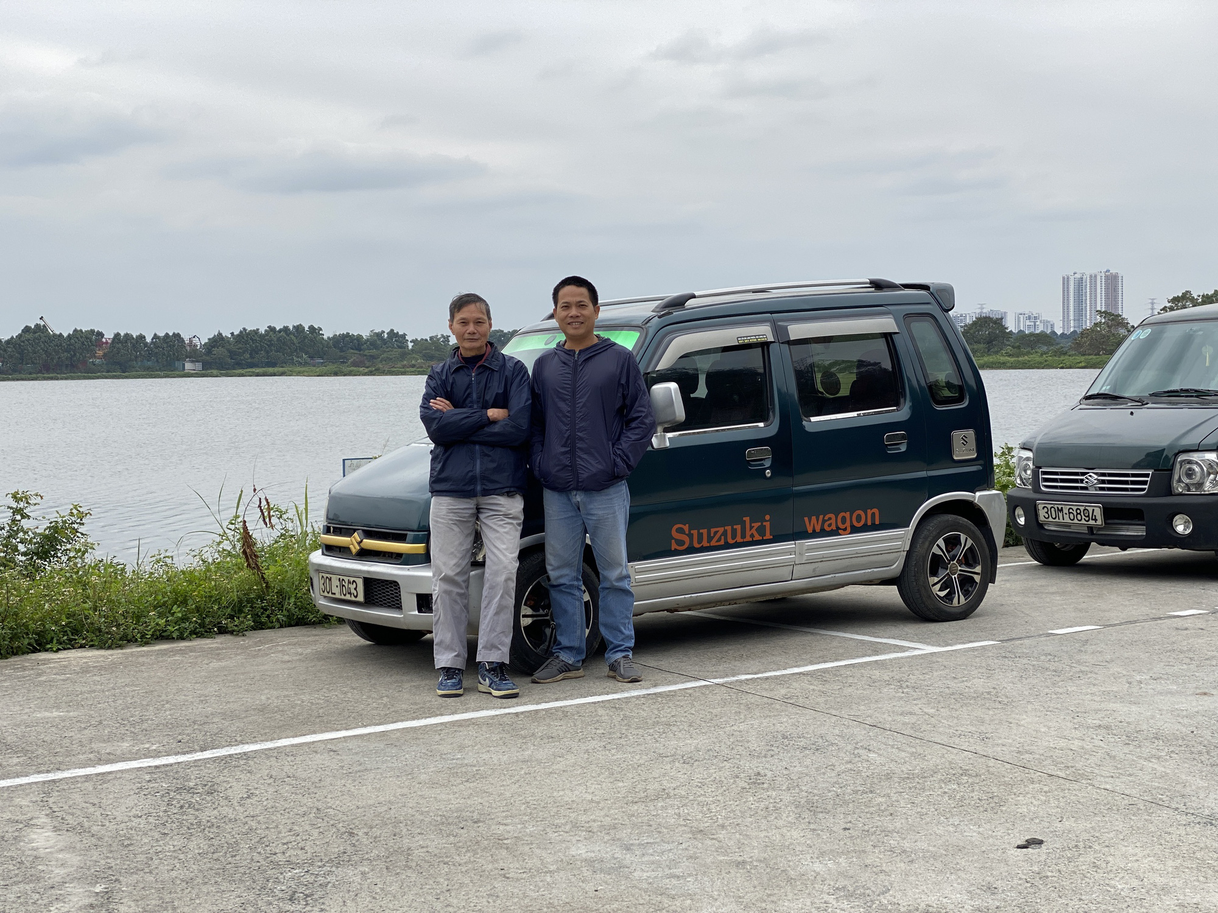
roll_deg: +0.7
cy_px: 456
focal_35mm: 52
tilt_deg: -3.0
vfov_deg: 28.0
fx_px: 1830
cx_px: 609
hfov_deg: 36.8
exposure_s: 1/695
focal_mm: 6
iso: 20
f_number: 2
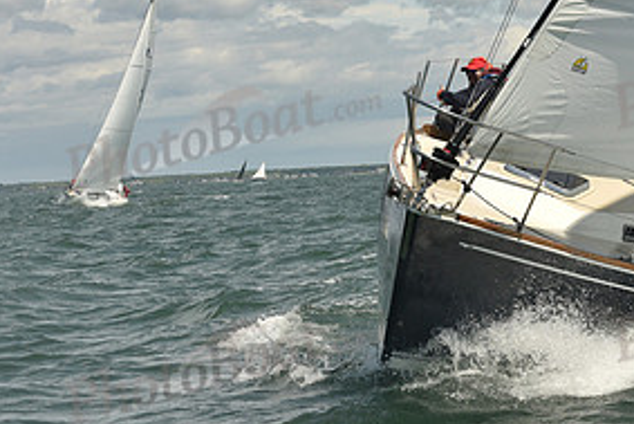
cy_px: 219
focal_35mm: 168
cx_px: 500
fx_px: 2960
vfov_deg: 8.2
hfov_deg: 12.2
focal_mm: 82
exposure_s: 1/800
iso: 320
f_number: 11
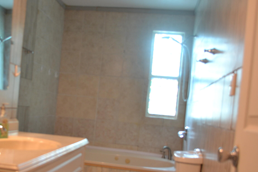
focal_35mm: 44
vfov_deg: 30.2
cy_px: 119
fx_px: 315
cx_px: 100
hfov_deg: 44.2
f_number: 3.5
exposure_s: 1/30
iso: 400
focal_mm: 18
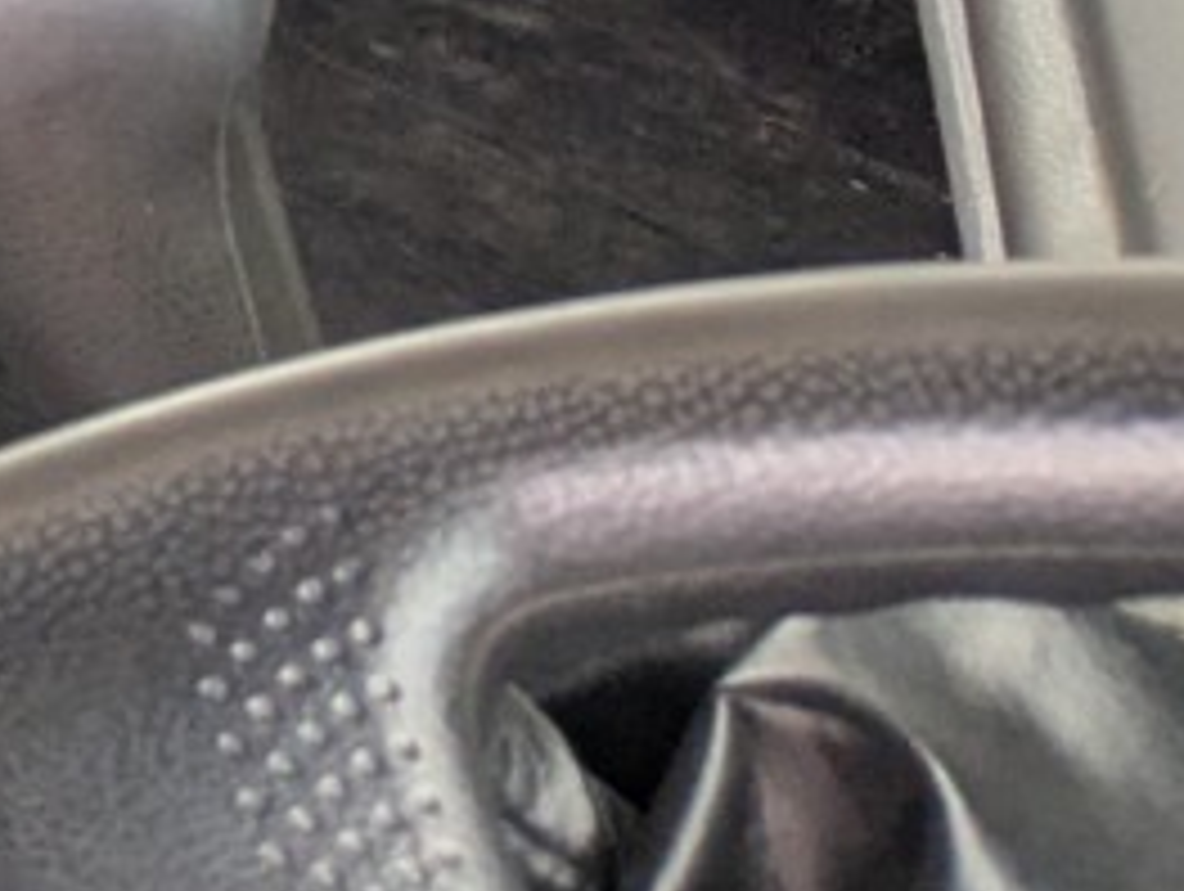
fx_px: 5617
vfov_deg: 8.0
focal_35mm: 164
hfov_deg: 9.6
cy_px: -1629
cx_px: -2260
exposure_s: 1/120
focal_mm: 4.38
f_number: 1.73
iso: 46
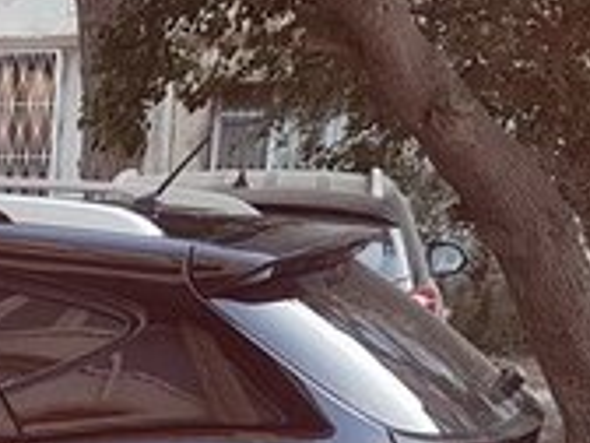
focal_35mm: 102
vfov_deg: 13.8
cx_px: -246
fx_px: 1739
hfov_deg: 17.6
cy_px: 624
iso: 100
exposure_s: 1/50
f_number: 1.7
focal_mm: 4.2
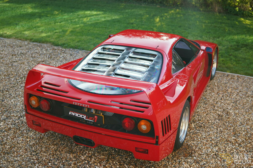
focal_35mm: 45
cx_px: 126
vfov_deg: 29.8
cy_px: 84
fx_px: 316
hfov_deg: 43.6
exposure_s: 1/400
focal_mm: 30
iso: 100
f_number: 1.4
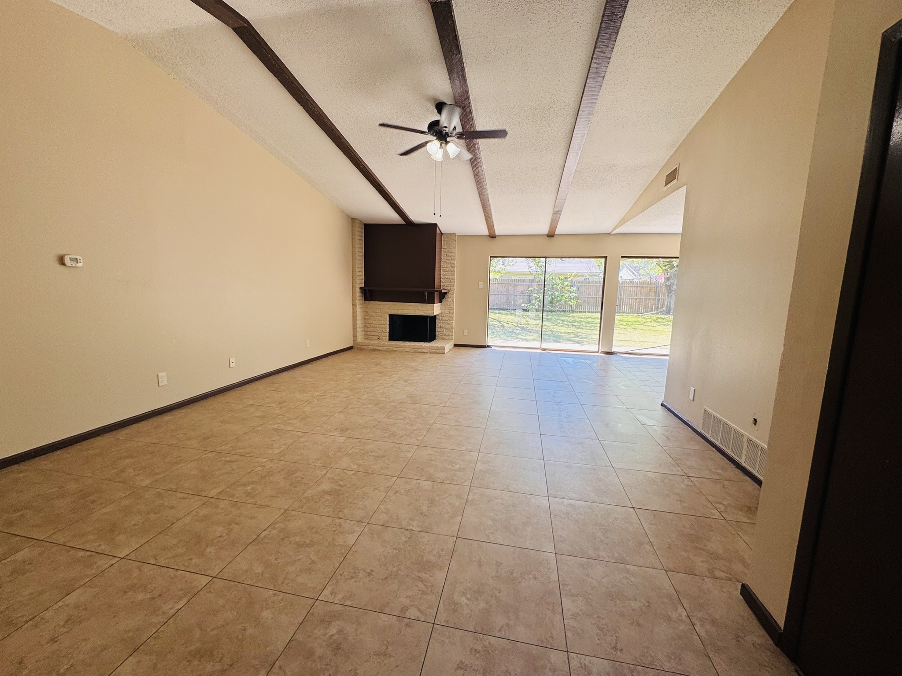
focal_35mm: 14
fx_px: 365
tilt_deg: -6.6
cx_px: 451
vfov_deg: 85.7
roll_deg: -2.3
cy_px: 338
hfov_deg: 102.1
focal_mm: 2.22
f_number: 2.2
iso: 40
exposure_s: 1/127
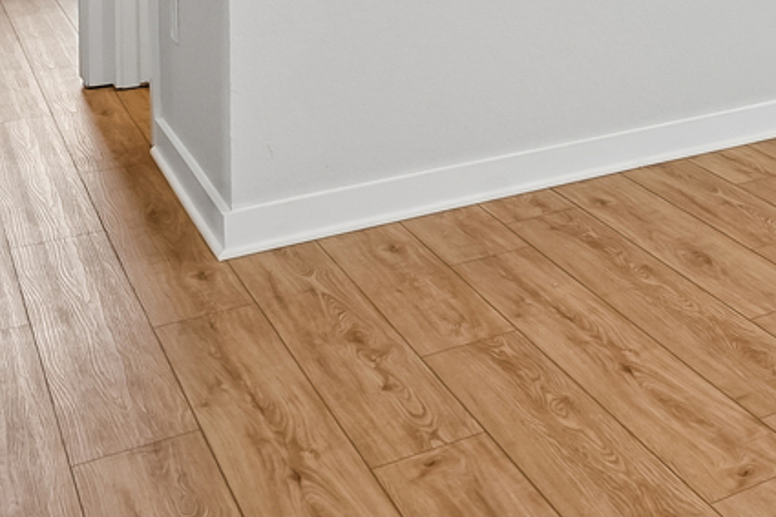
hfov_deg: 26.0
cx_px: 1105
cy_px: -259
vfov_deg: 19.4
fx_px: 1314
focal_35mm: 61
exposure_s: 1/30
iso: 400
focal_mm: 16
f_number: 9
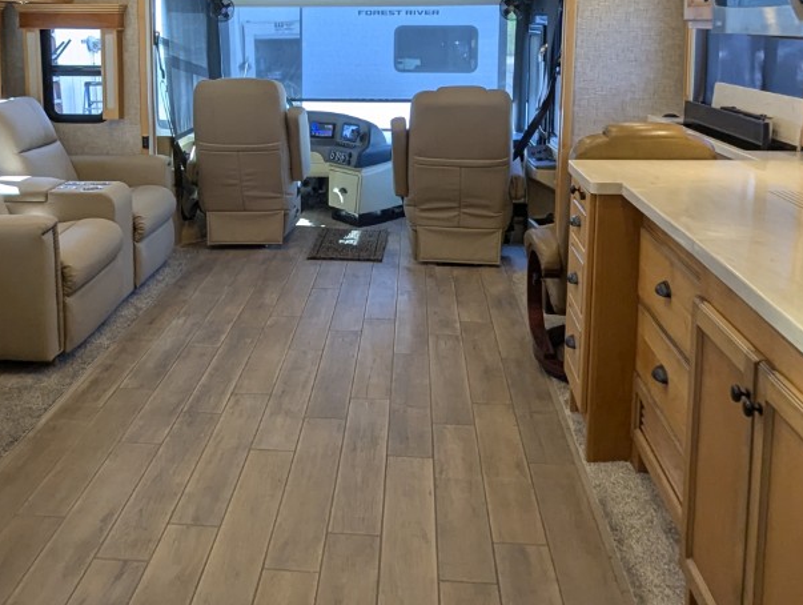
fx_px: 859
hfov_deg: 49.8
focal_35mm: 37
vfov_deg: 37.8
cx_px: 323
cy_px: 153
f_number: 2.2
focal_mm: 2.35
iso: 150
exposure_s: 1/120
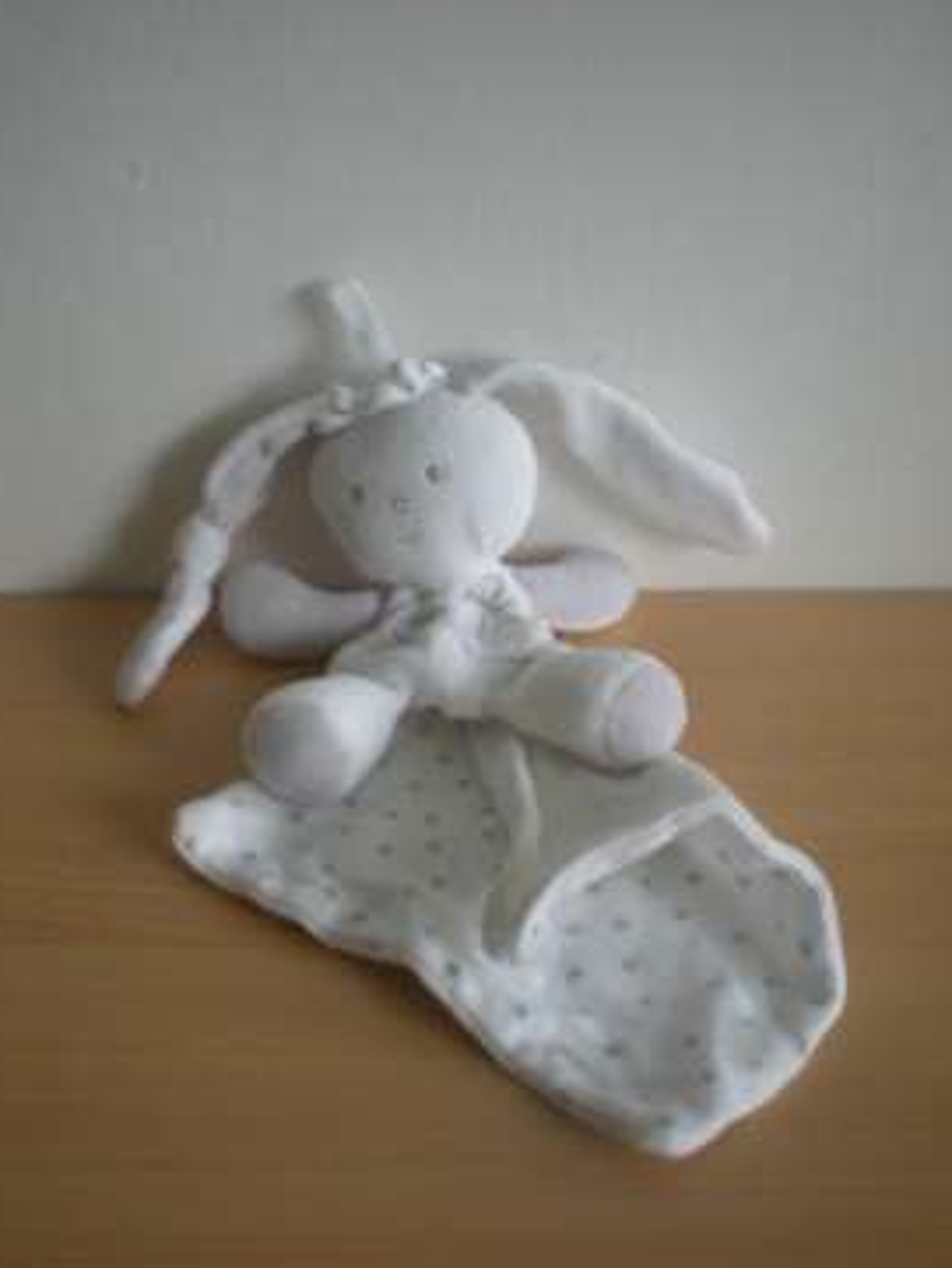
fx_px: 1503
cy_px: 650
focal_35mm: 41
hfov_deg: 35.2
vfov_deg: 45.8
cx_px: 460
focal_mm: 6.3
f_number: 3.1
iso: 200
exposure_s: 1/43.2
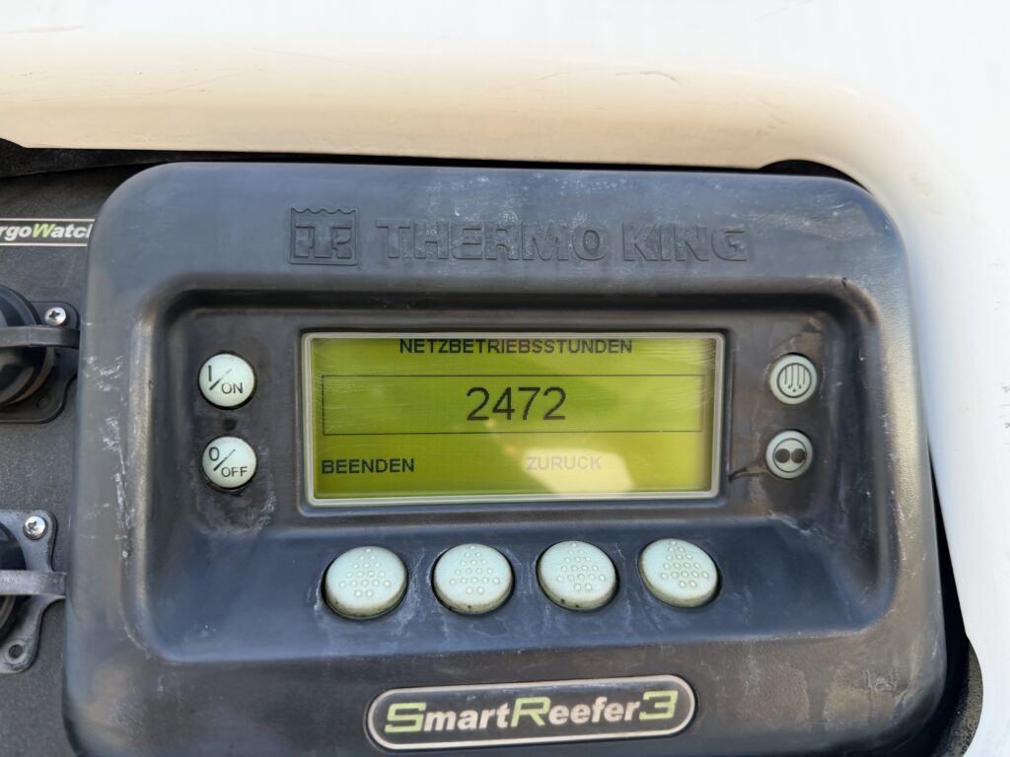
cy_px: 378
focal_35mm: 24
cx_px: 505
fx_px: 700
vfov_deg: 56.8
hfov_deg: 71.6
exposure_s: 1/622
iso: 100
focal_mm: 6.76
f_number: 1.78
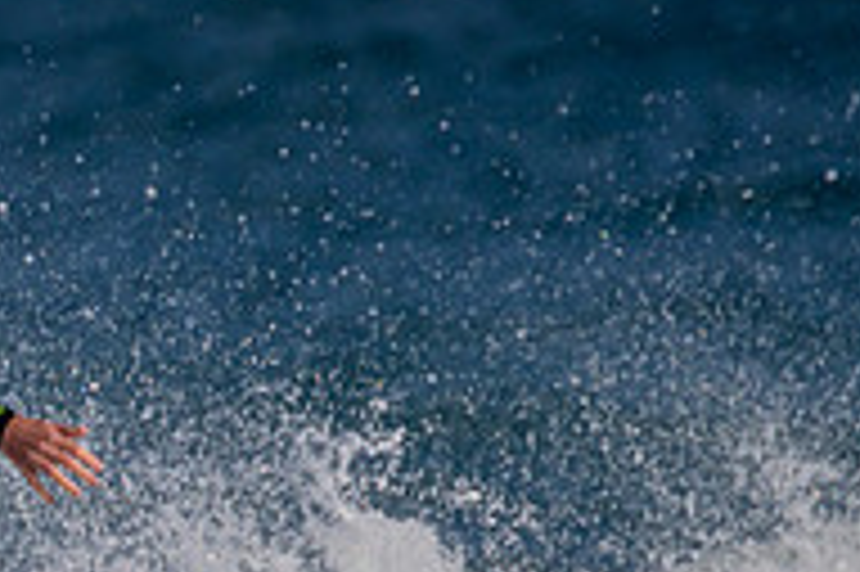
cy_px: 976
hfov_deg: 0.8
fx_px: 60004
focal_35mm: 2514
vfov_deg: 0.5
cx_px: -361
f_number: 11
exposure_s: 1/2000
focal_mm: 690
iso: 320
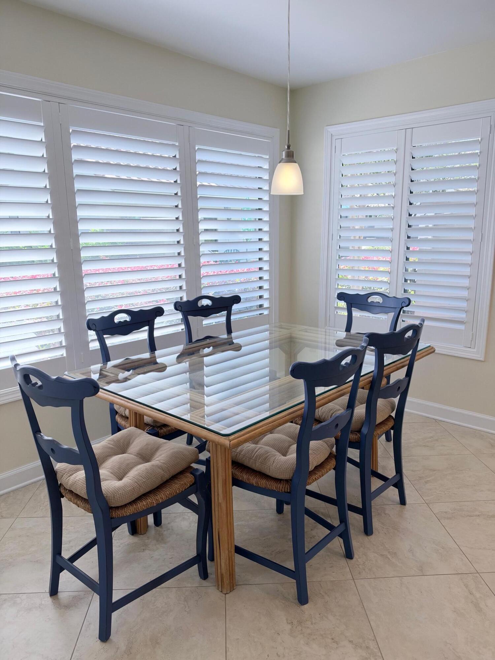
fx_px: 458
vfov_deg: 71.6
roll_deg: +0.9
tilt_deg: -11.8
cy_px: 330
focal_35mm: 24
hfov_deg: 56.8
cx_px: 248
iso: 160
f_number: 1.8
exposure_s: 1/231
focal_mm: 6.93
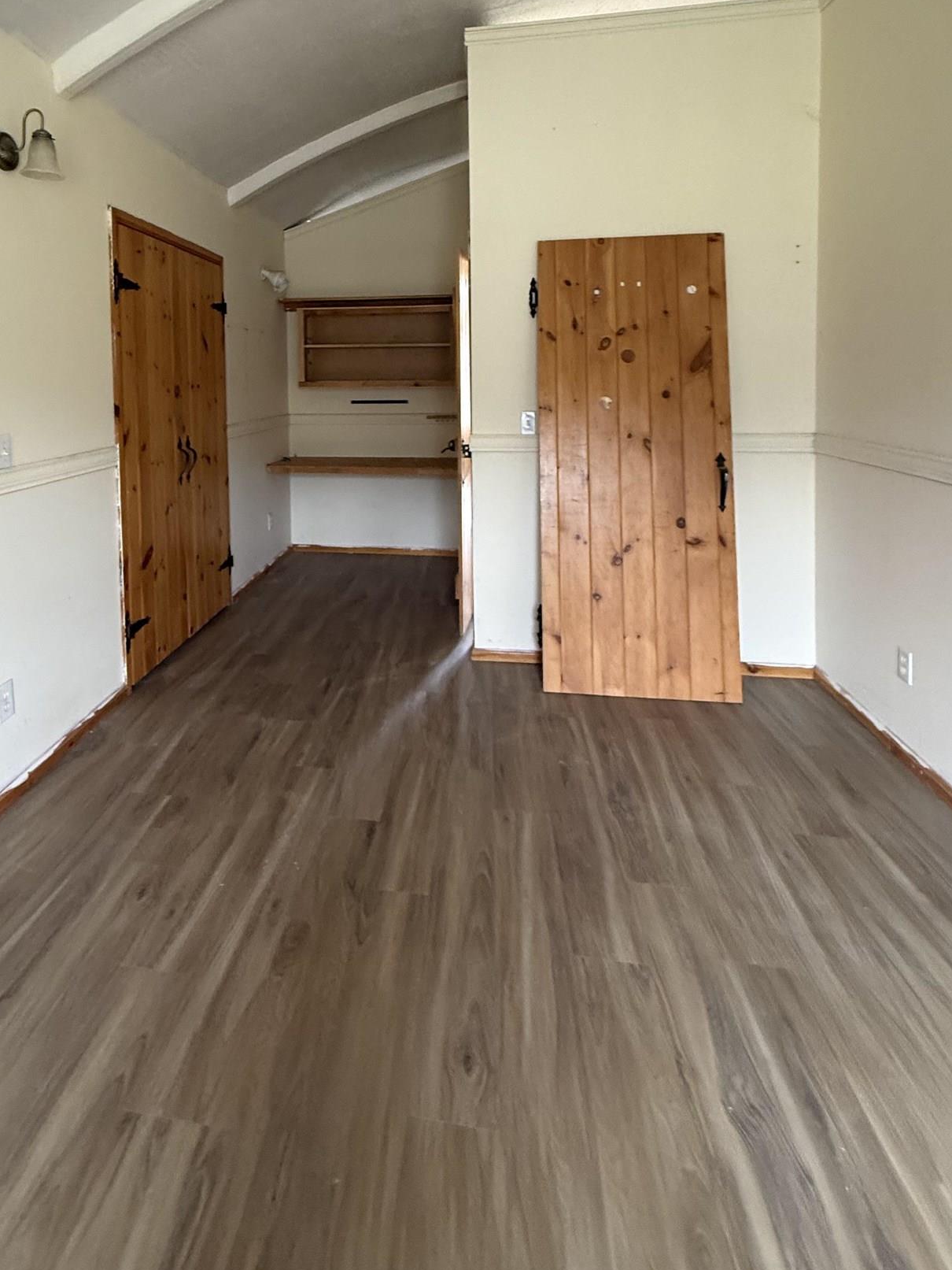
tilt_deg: -0.7
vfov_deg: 78.7
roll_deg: +0.6
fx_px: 733
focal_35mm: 20
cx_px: 352
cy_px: 411
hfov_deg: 64.9
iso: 400
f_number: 2.2
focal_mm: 2.22
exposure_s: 1/60
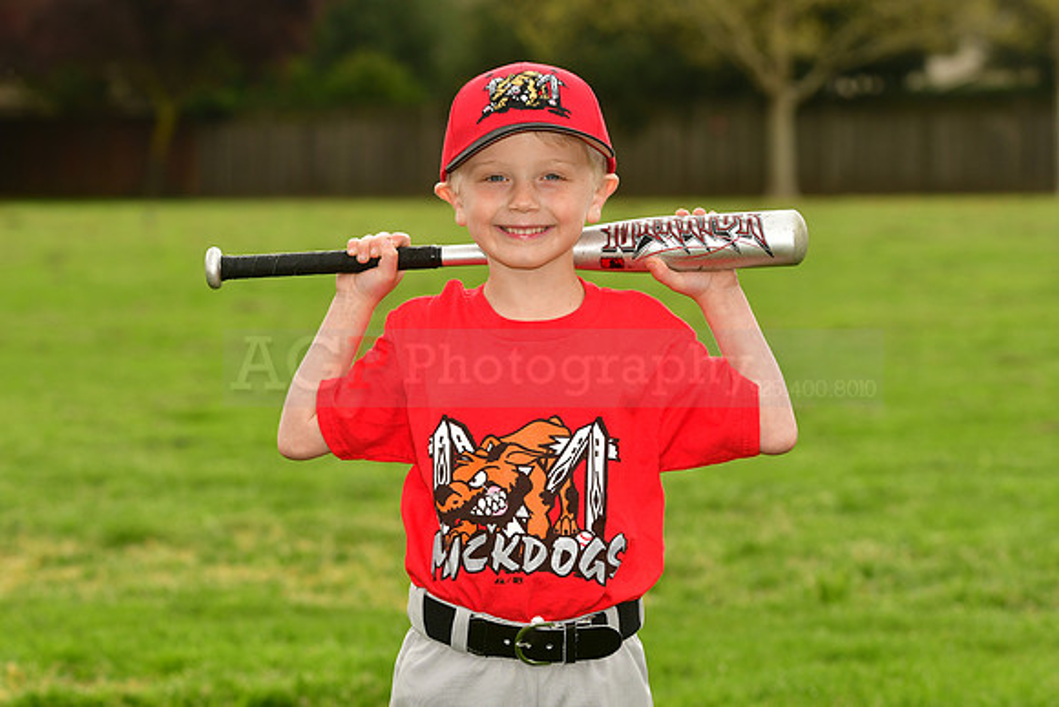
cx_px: 530
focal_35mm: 158
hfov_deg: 13.0
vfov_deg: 8.7
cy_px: 354
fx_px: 4634
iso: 200
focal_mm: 105
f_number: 5
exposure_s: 1/500
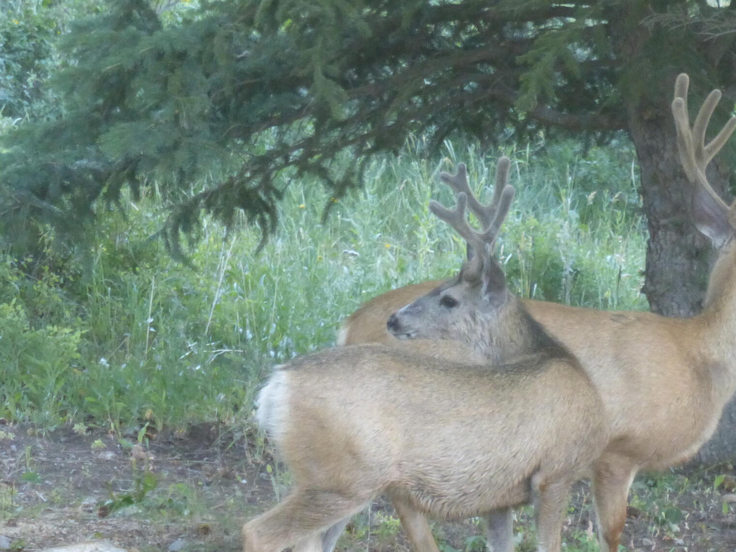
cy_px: 511
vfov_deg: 5.6
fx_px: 5655
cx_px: 549
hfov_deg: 7.4
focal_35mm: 266
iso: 400
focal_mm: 21.8
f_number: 5.4
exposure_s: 1/40
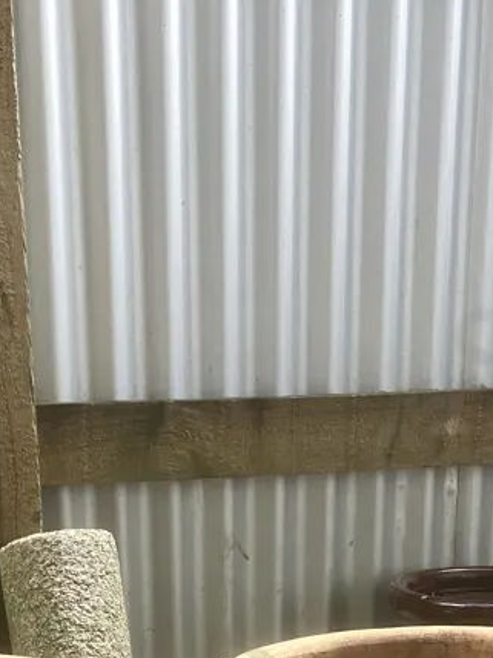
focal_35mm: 67
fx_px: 1272
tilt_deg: -16.7
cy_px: 775
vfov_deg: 26.1
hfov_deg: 21.8
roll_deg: +0.9
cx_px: 155
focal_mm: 3.99
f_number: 1.8
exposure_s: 1/97
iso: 80
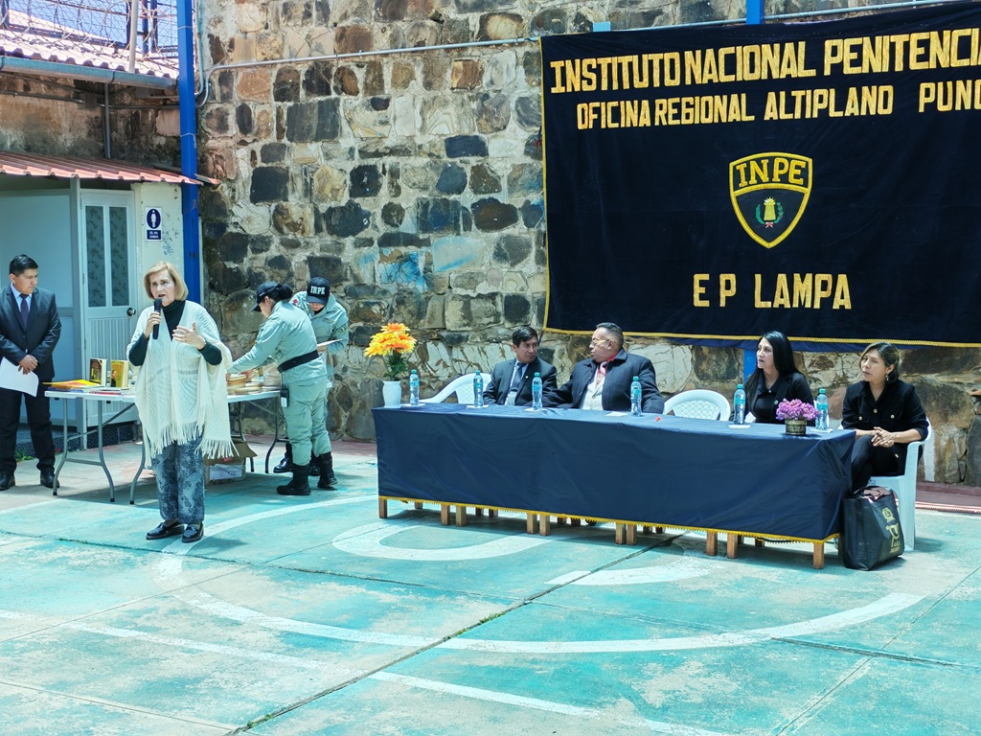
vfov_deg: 27.0
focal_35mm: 54
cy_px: 368
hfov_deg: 35.5
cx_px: 490
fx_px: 1530
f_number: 1.9
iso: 64
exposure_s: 1/240
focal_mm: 6.12
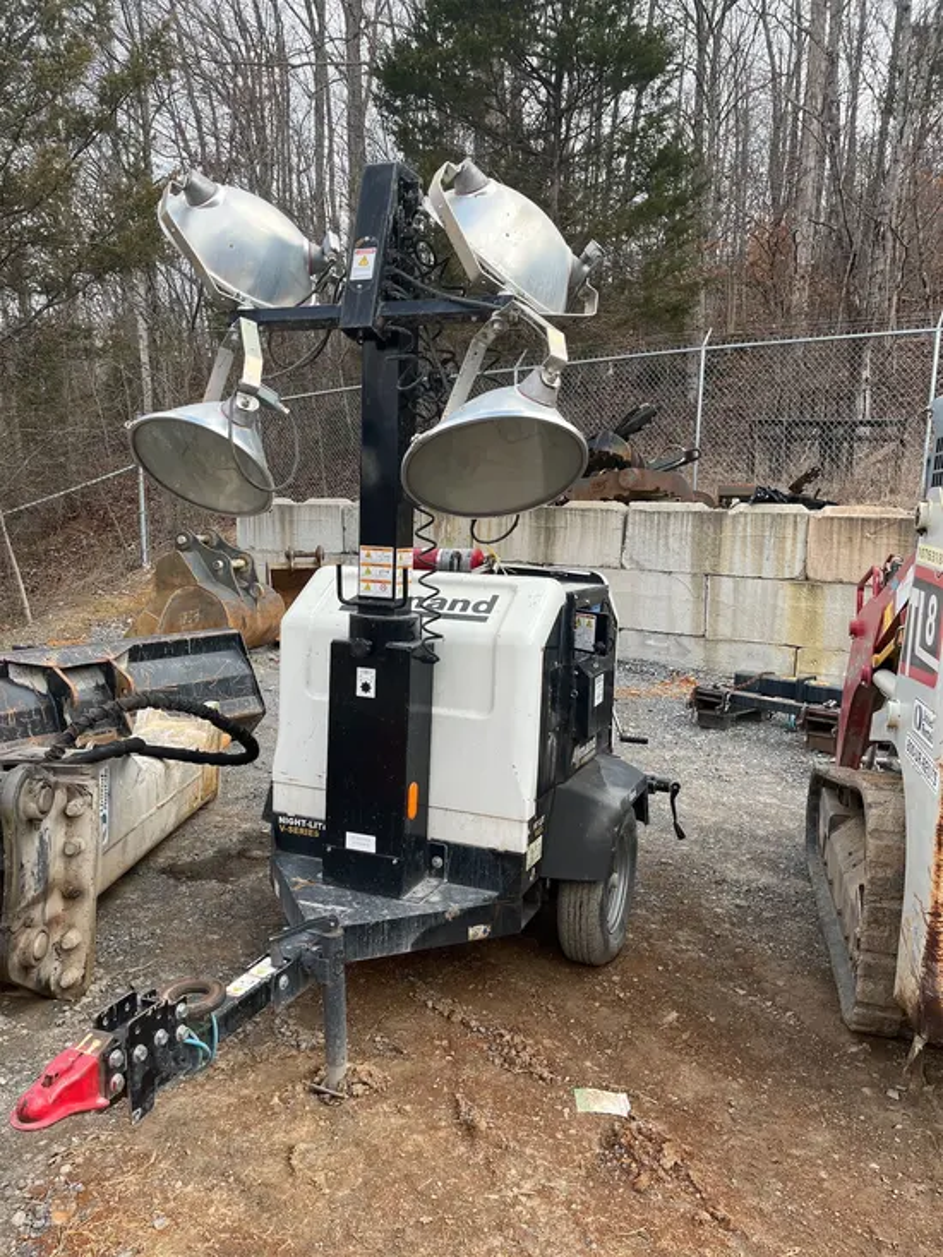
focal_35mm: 26
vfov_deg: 67.3
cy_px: 628
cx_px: 472
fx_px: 944
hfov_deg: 53.1
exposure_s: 1/649
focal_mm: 5.1
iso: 50
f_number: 1.6
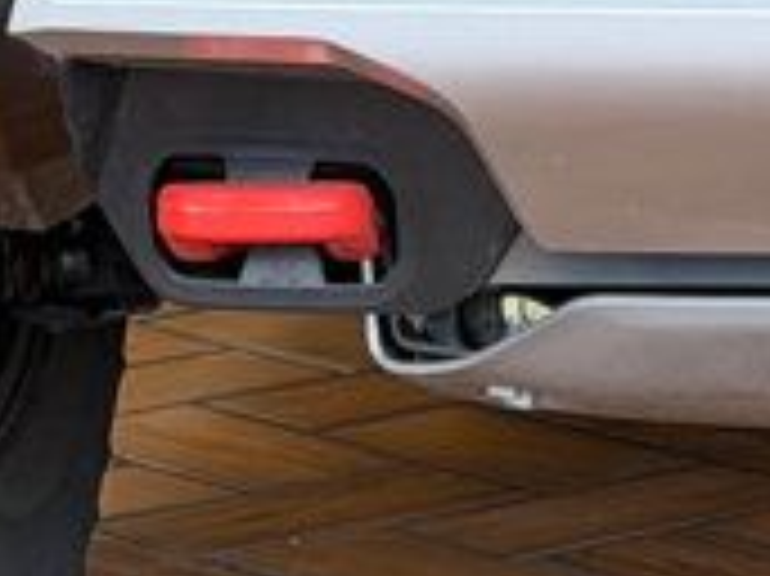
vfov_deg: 5.0
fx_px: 6380
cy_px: -783
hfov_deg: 6.8
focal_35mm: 287
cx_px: 1220
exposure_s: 1/120
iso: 64
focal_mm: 6.76
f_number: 1.78
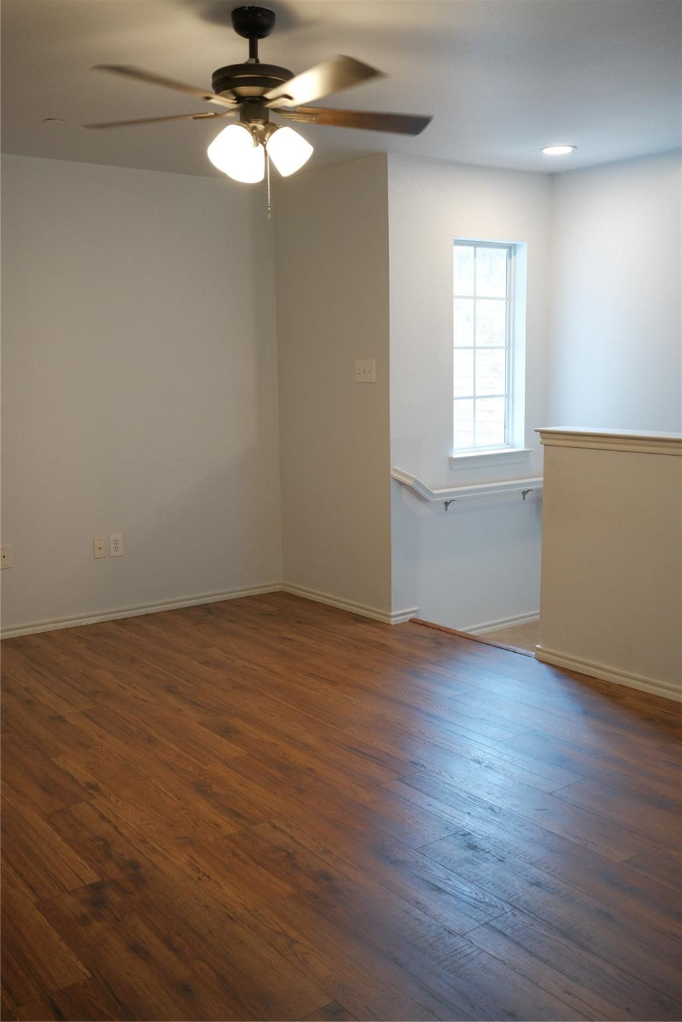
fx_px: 995
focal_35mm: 35
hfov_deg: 37.9
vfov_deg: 54.4
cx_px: 341
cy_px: 511
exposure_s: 1/125
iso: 1000
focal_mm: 23
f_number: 2.8
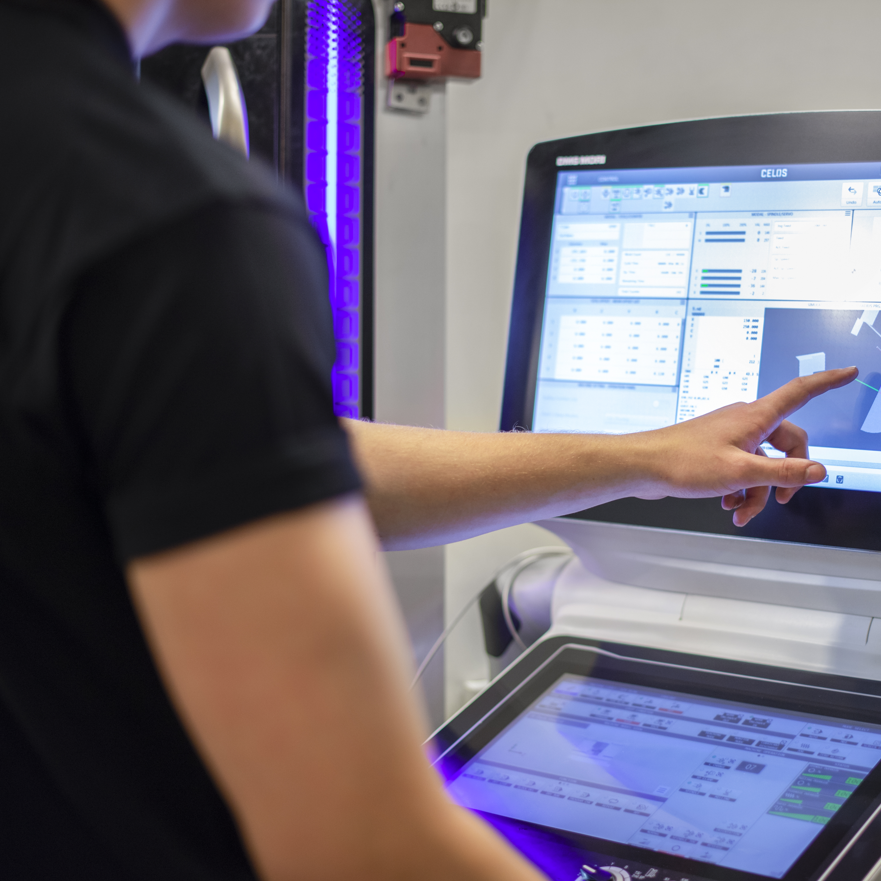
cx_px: 604
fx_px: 1843
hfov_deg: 26.7
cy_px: 441
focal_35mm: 64
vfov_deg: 26.9
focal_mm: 50
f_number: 2
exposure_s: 1/125
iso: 500
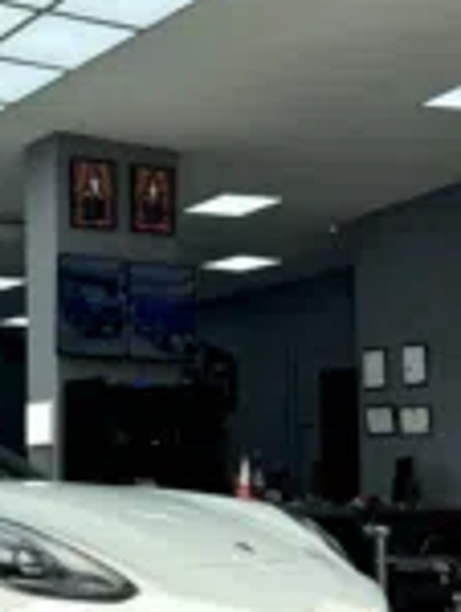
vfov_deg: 29.7
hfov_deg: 21.3
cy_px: 461
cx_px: -102
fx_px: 1133
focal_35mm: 64
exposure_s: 1/1339
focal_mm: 6.76
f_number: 1.78
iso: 80
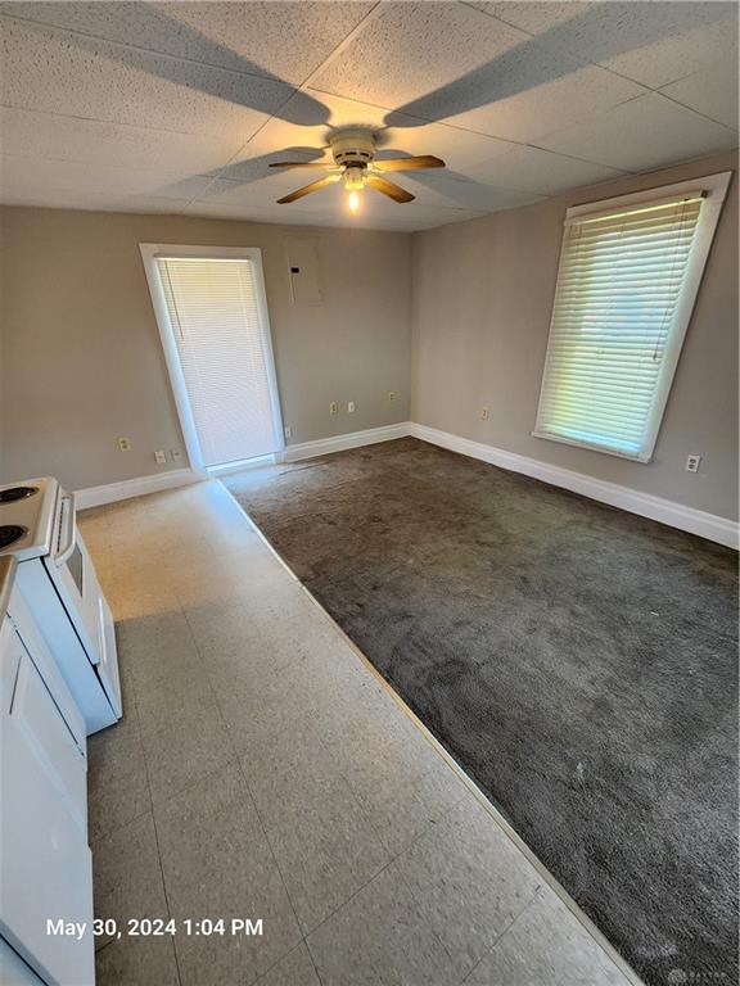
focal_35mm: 13
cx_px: 370
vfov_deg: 106.2
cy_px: 493
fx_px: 371
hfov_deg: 89.9
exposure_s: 1/60
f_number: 2.2
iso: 400
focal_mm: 2.2
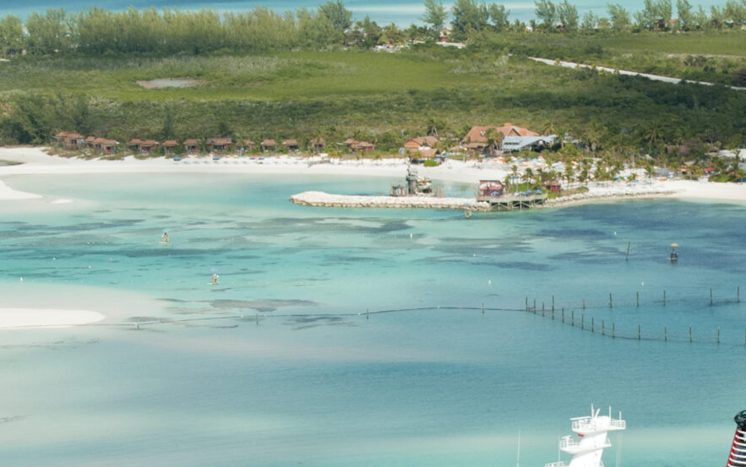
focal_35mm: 255
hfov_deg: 8.2
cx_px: 698
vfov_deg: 5.1
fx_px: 5186
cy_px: 450
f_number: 6.3
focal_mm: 86
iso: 200
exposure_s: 1/1250
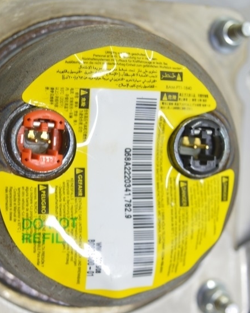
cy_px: 143
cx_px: 113
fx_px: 684
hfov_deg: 20.7
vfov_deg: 25.7
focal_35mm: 74
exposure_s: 1/20
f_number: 5.6
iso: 400
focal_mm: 38
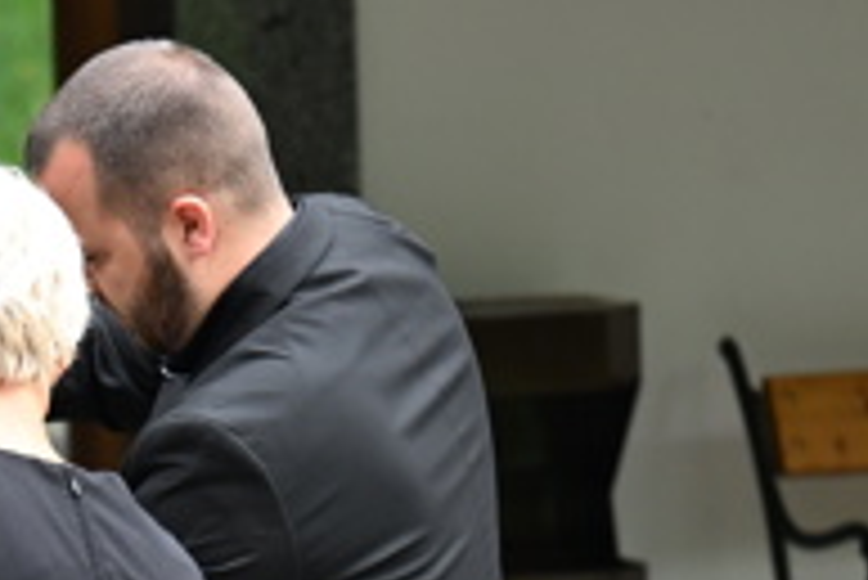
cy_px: 814
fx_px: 15949
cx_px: -630
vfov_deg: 2.1
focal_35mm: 661
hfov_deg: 3.1
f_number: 5
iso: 1000
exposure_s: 1/800
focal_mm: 185
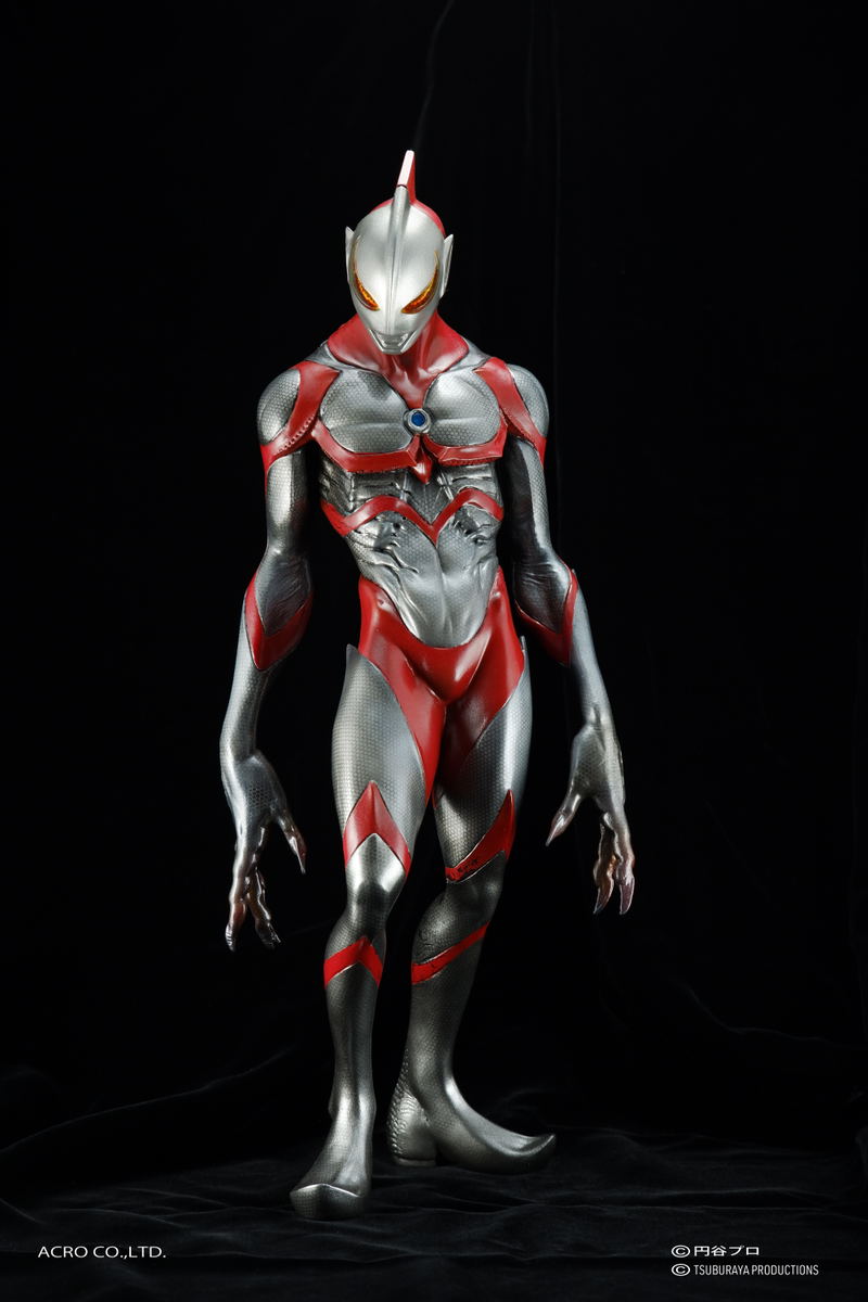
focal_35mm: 80
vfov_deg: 25.4
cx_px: 434
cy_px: 651
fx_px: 2893
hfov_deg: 17.1
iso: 400
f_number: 6.4
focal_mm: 53
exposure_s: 1/20
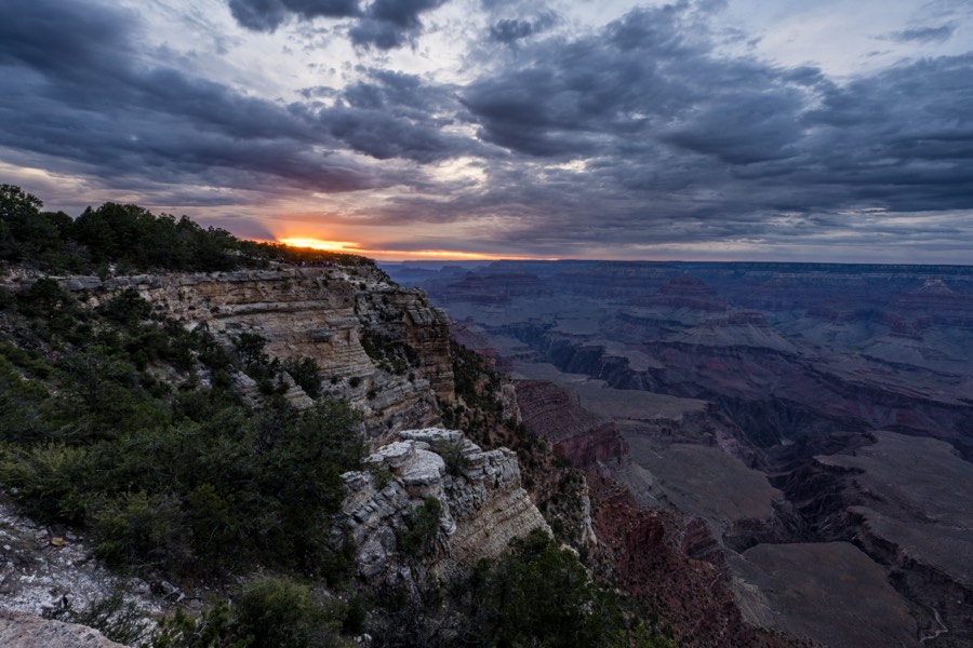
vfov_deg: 77.3
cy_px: 324
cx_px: 486
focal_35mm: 15
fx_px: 405
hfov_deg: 100.4
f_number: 22
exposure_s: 1/4
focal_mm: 15
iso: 400
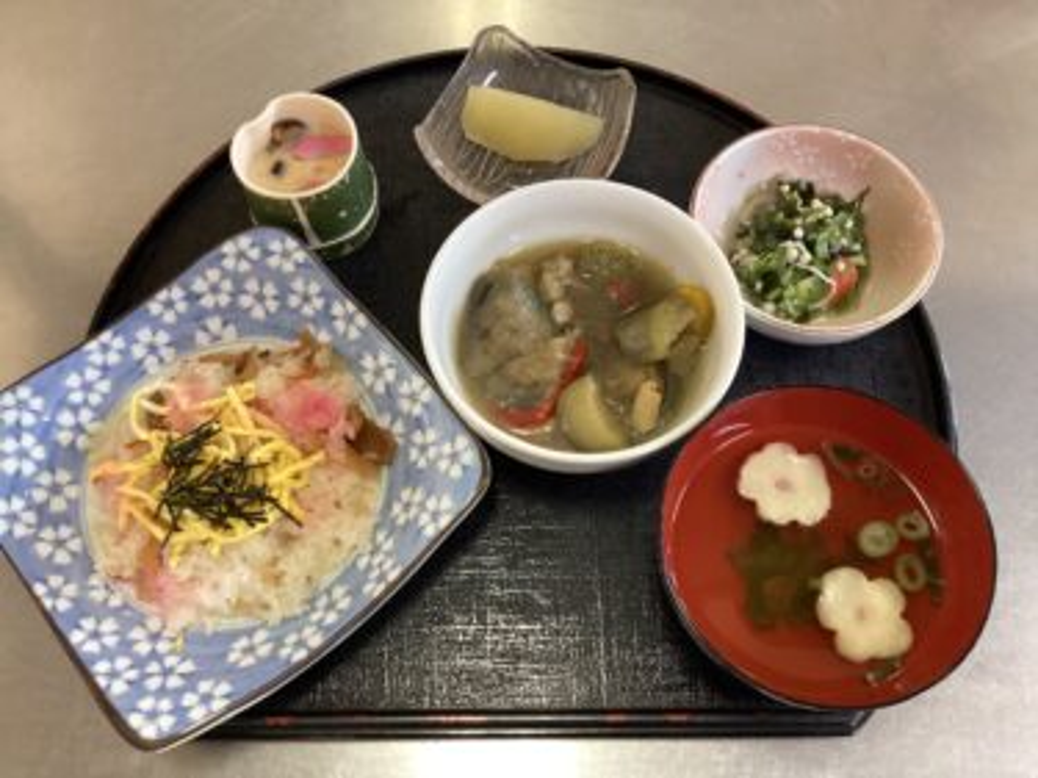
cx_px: 519
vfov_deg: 45.4
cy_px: 389
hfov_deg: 58.4
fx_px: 929
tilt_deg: -68.2
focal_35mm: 31
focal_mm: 3.3
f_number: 2.4
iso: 320
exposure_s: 1/50
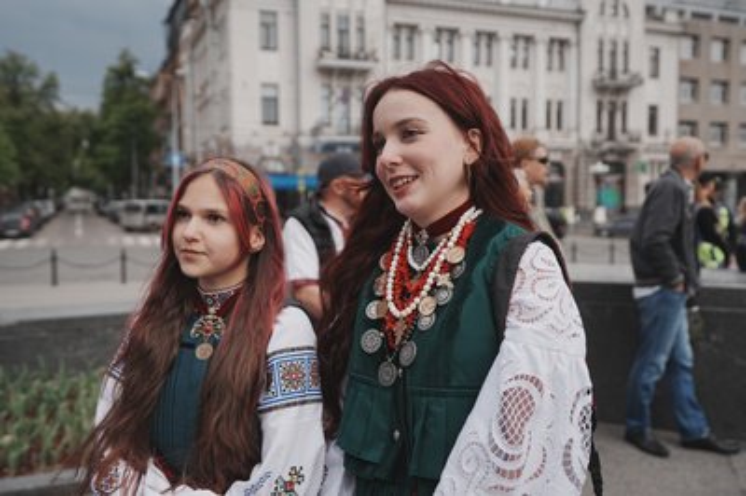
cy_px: 248
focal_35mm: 32
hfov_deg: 58.8
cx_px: 373
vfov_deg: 41.0
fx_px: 663
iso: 125
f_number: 3.2
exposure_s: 1/2500
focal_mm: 32
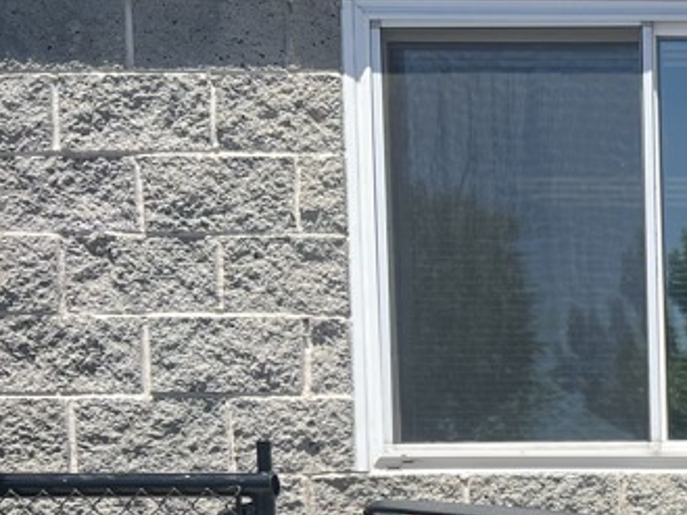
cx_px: 1042
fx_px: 1608
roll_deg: +1.0
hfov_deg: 20.5
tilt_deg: -5.6
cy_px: 734
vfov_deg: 16.8
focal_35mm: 81
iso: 50
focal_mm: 5.7
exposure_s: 1/2165
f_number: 1.5
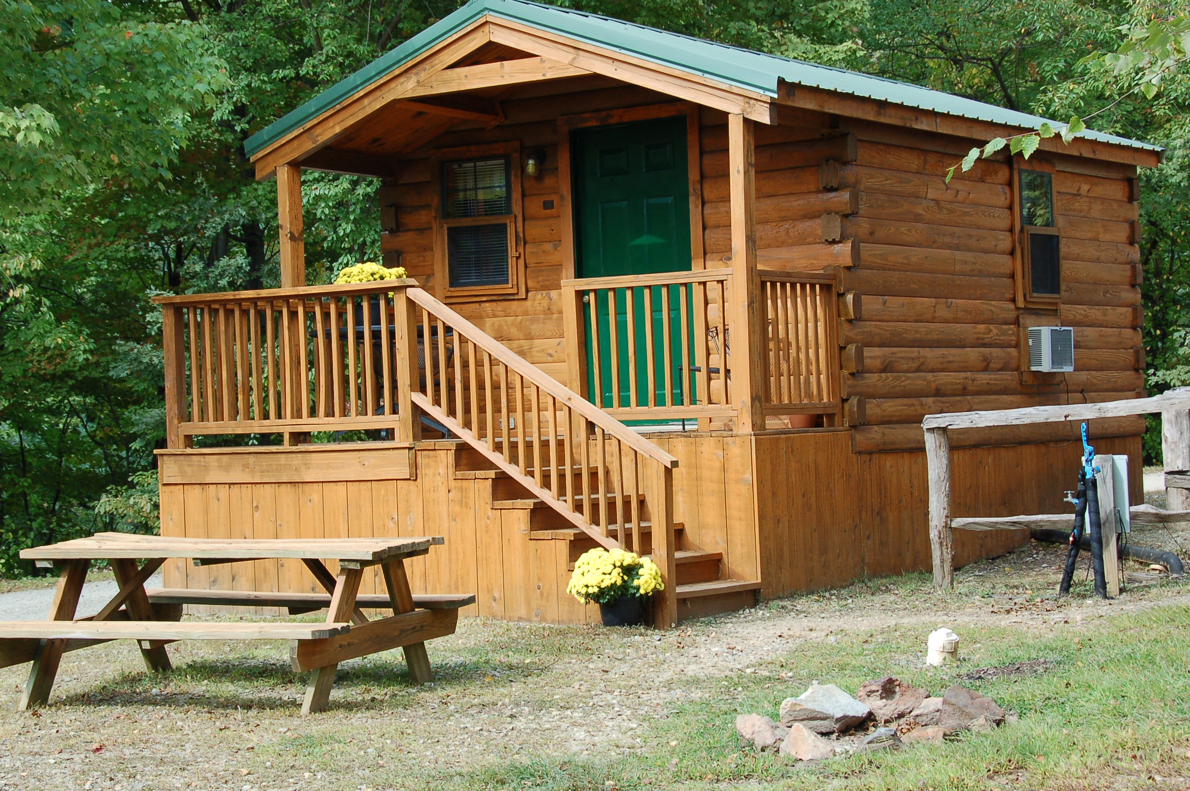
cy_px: 379
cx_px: 542
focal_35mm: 68
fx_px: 2246
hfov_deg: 29.7
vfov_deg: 20.0
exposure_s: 1/100
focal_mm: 38
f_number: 9
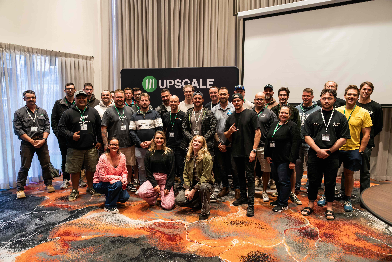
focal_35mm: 25
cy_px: 131
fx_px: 272
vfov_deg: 51.3
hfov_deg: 71.5
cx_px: 196
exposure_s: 1/125
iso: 4000
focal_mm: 25
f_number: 2.8
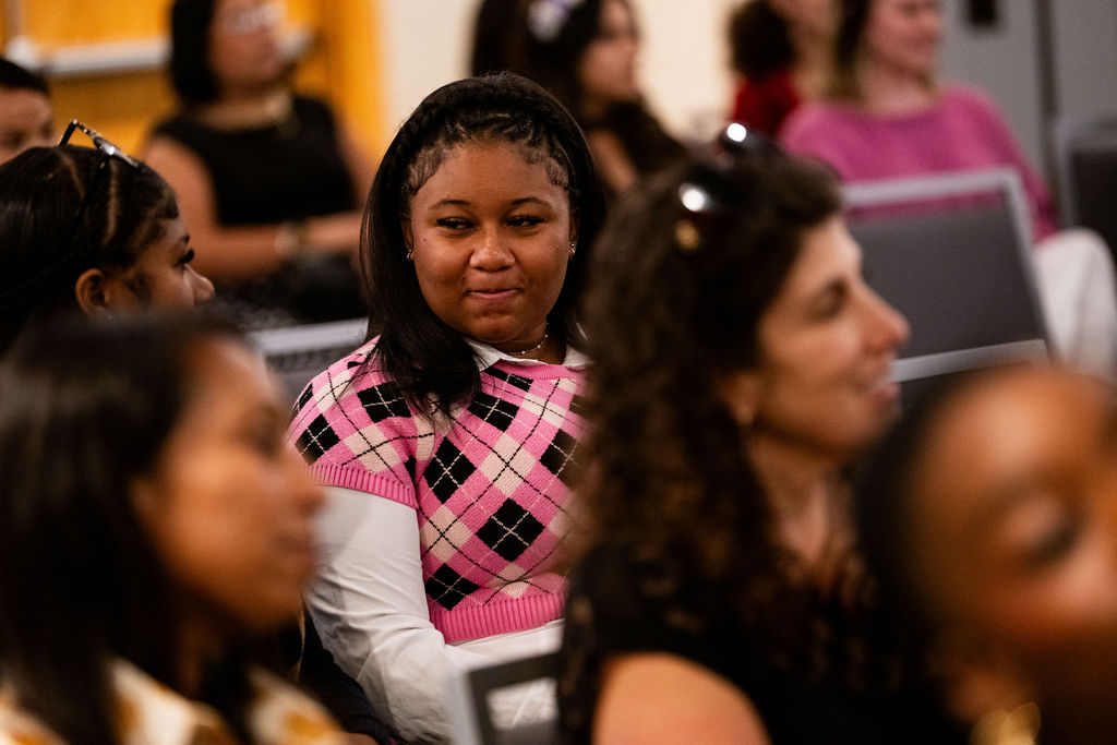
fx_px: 5120
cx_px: 558
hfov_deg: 12.5
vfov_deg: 8.3
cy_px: 372
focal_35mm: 165
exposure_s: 1/100
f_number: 2.8
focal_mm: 165
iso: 2500
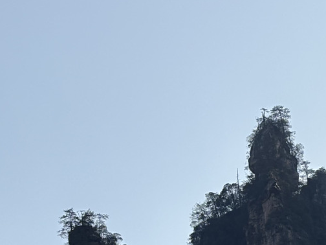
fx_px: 1554
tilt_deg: +22.5
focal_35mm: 165
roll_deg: +0.3
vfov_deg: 8.8
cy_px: 334
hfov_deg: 12.0
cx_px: 153
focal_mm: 5.96
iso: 40
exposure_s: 1/3831
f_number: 1.6
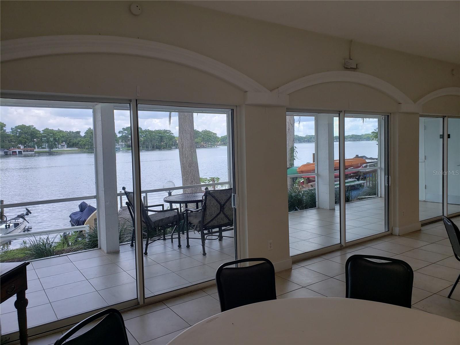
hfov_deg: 67.3
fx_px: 346
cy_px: 172
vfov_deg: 53.1
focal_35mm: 26
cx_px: 230
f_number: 2.4
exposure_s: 1/269
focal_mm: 4.3
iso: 50
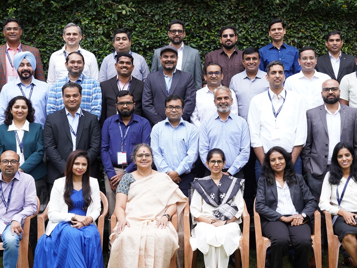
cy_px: 115
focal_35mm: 58
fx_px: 598
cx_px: 213
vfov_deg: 25.2
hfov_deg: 33.1
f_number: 7.1
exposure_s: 1/160
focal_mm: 36
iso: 400
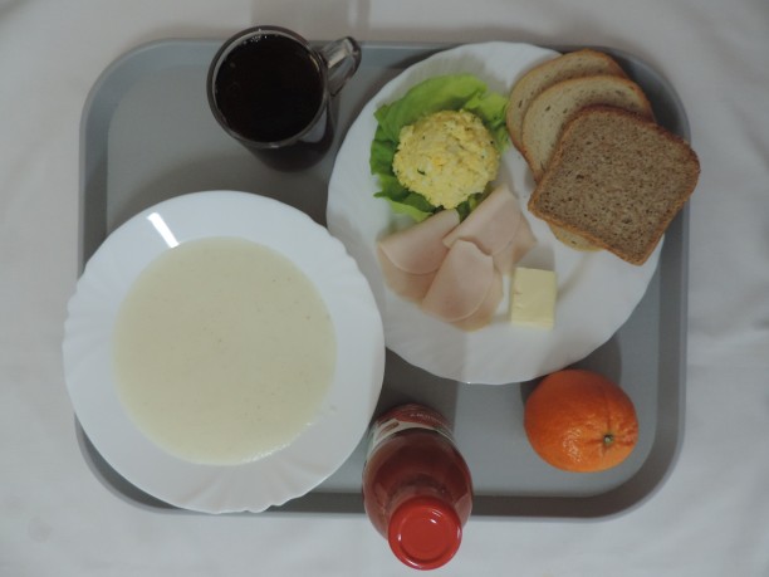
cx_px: 384
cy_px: 288
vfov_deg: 56.8
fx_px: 533
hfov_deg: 71.6
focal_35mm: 24
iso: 400
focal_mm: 4.3
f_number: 3
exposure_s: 1/30
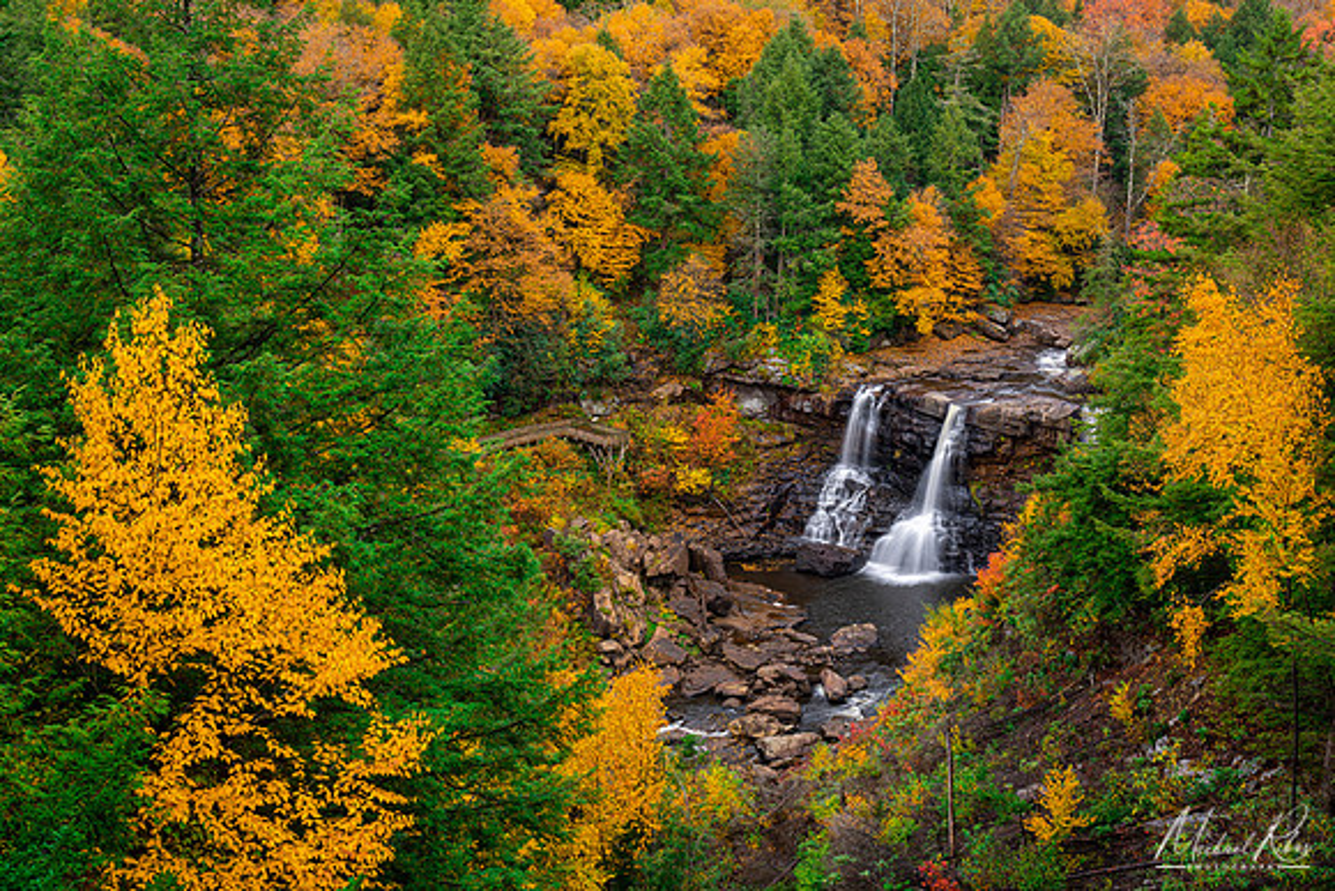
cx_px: 668
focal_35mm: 44
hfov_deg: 44.5
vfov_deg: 30.5
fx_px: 1632
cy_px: 446
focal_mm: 44
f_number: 13
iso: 100
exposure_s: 1/2
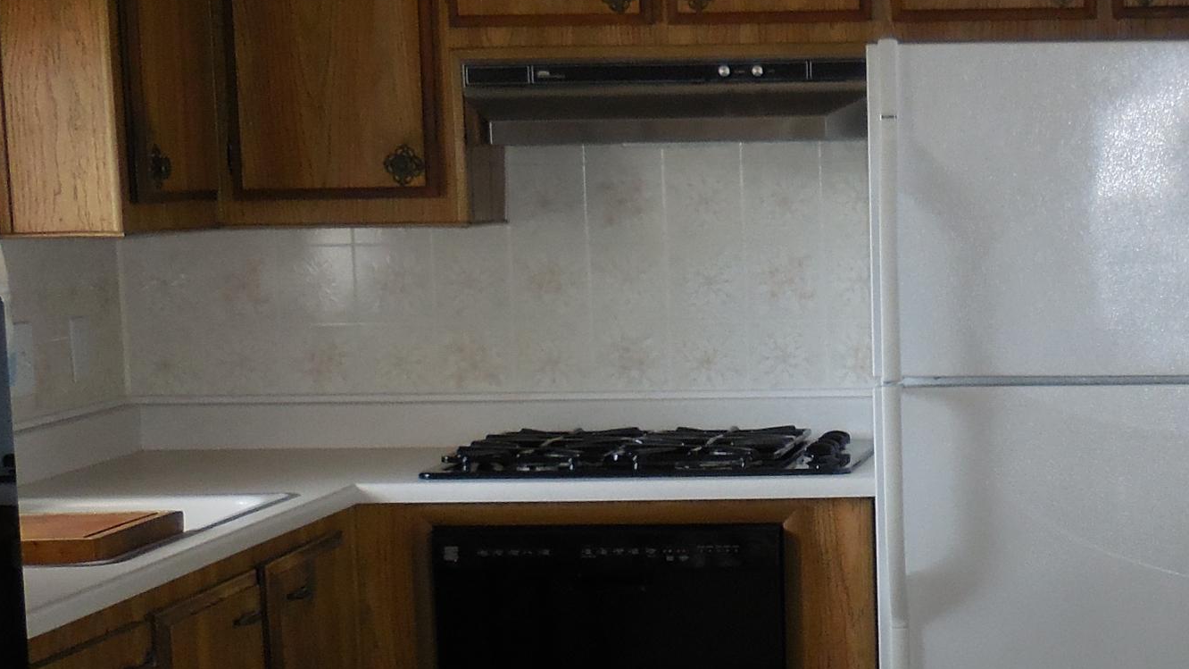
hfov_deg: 25.2
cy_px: 506
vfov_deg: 14.9
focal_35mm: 81
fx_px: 2554
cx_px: 1128
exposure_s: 1/30
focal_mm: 5.9
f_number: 3.7
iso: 220
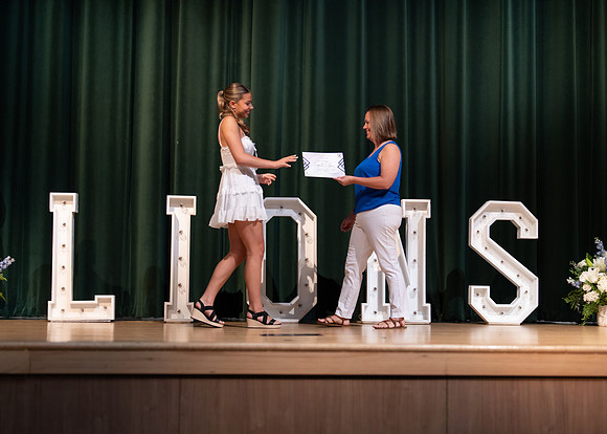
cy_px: 218
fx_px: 941
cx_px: 311
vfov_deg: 25.9
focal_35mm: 55
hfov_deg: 35.7
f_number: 1.2
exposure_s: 1/320
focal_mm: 50
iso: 500
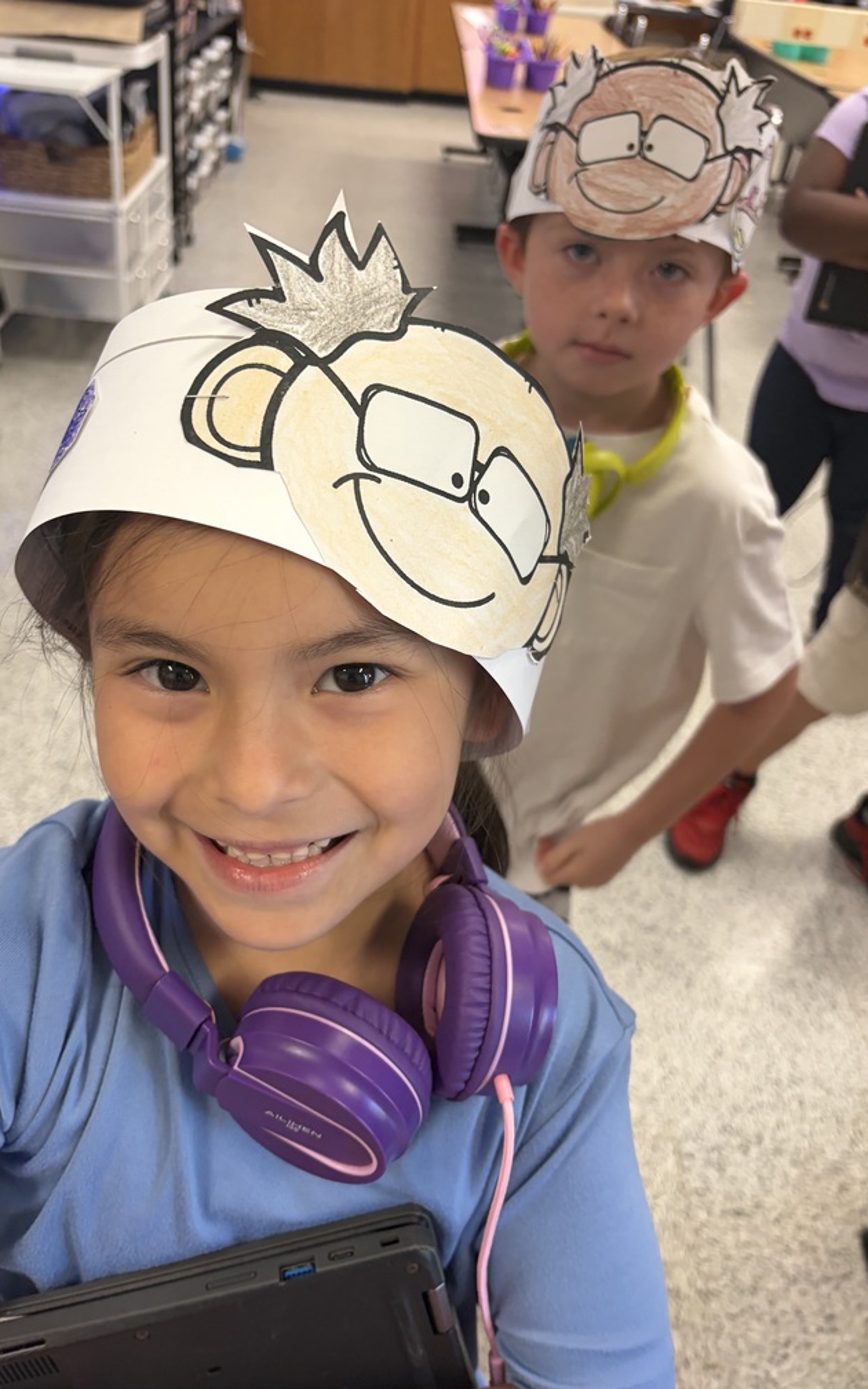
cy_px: 694
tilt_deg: -36.4
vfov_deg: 66.5
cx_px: 389
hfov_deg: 44.5
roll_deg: -5.1
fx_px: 1060
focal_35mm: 28
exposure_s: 1/60
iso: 160
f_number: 1.6
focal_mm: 5.96
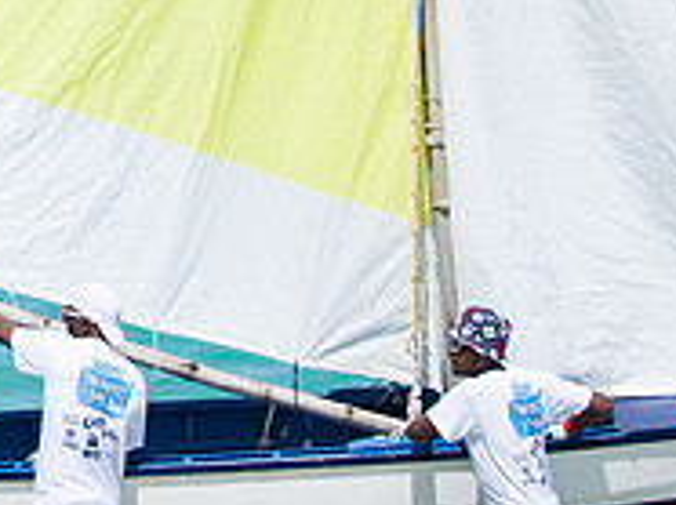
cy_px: 85
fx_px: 2574
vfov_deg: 11.2
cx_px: -47
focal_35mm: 132
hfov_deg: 14.6
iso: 64
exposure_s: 1/320
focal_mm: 44
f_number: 8
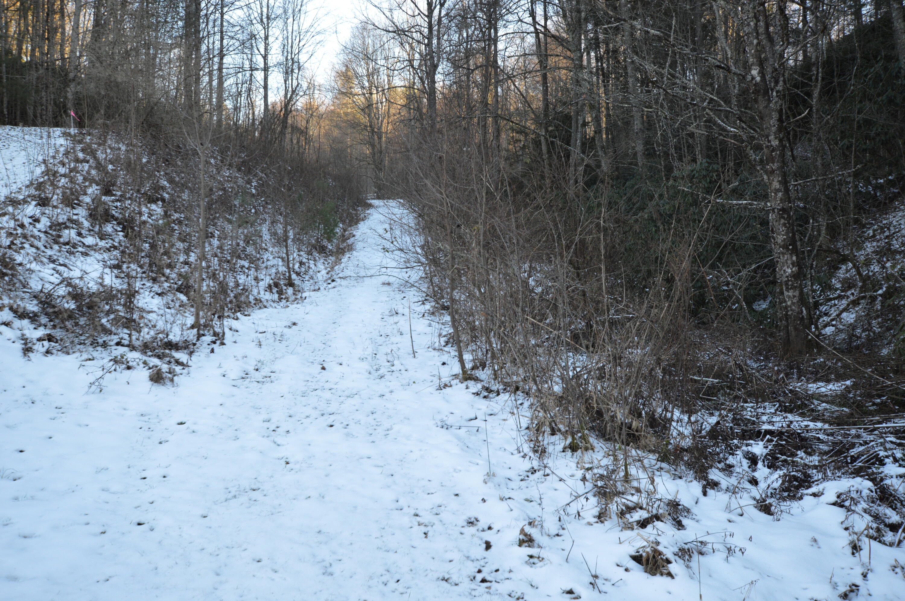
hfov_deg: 62.0
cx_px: 452
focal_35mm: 30
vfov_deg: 43.5
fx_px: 753
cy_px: 300
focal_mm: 20
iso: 400
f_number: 5.6
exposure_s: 1/125
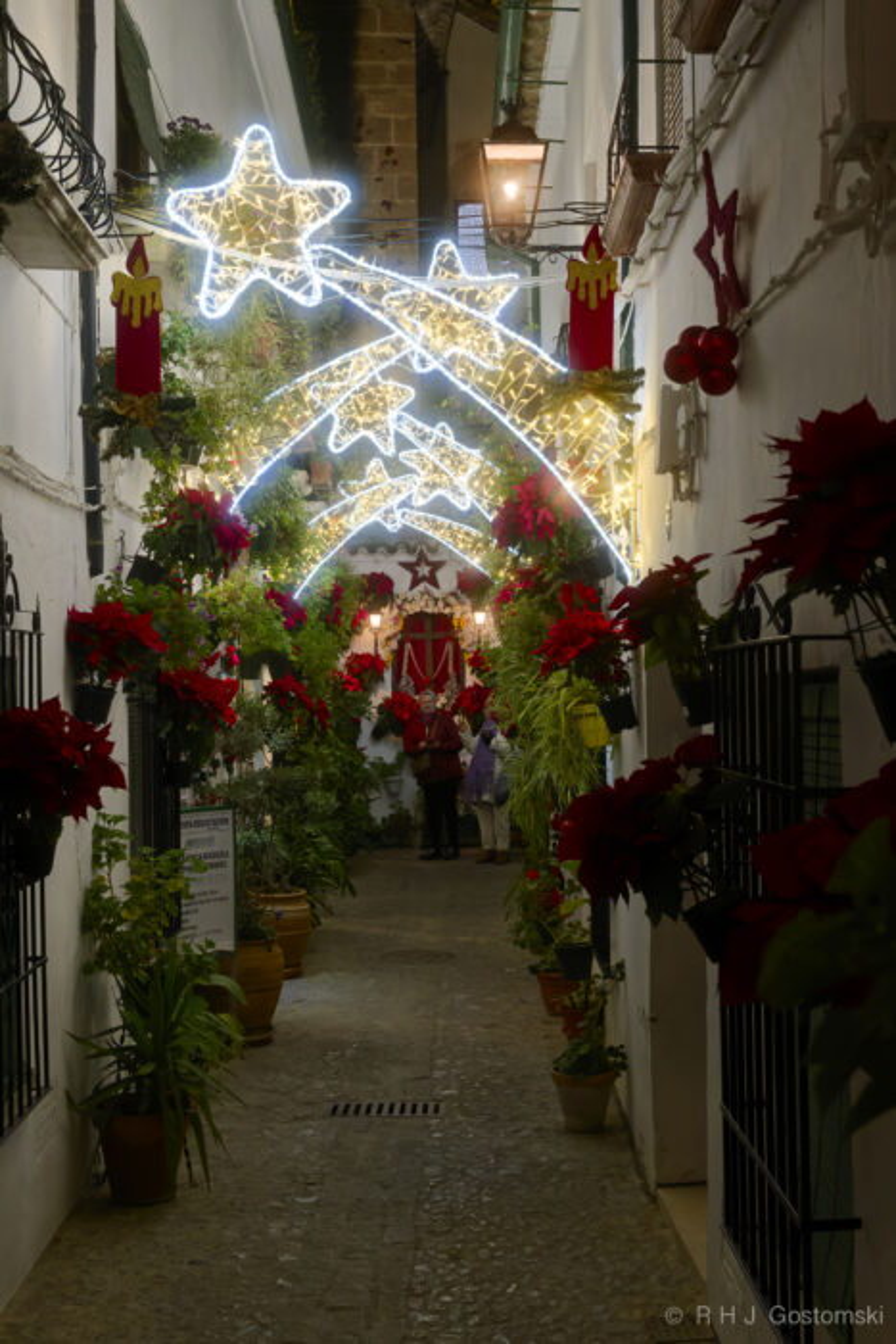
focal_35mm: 46
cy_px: 672
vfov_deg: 42.7
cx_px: 448
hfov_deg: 29.3
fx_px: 1716
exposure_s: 1/60
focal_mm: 46
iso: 6400
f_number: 11
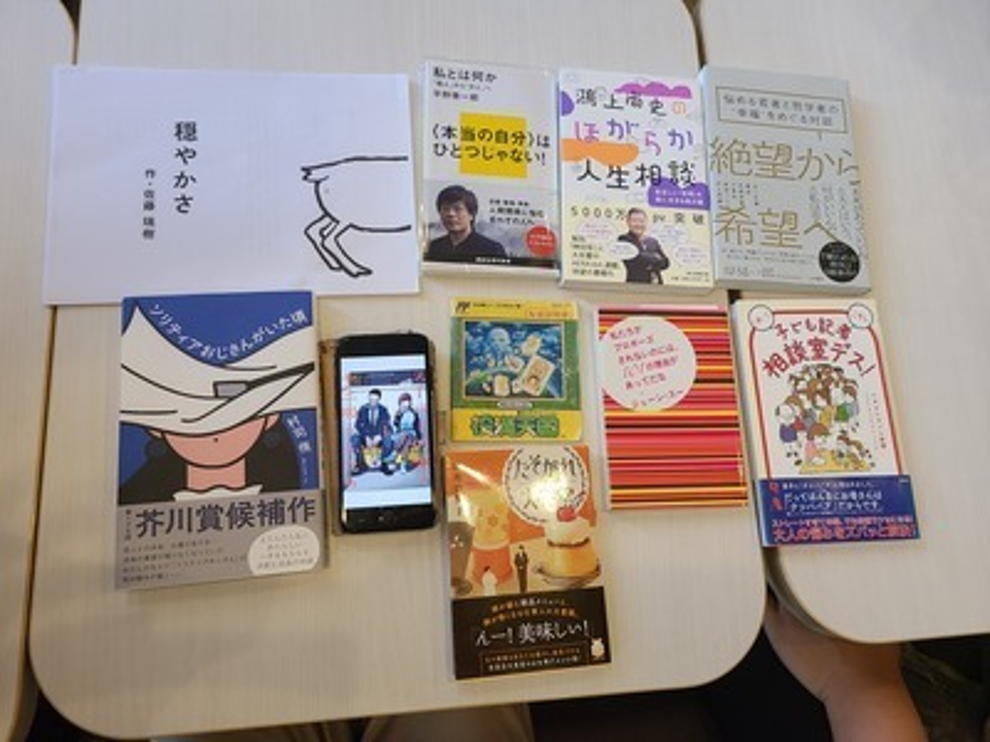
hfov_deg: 67.3
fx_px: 744
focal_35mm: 26
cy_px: 371
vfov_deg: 53.1
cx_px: 495
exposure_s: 1/100
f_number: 1.8
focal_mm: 5.4
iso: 50
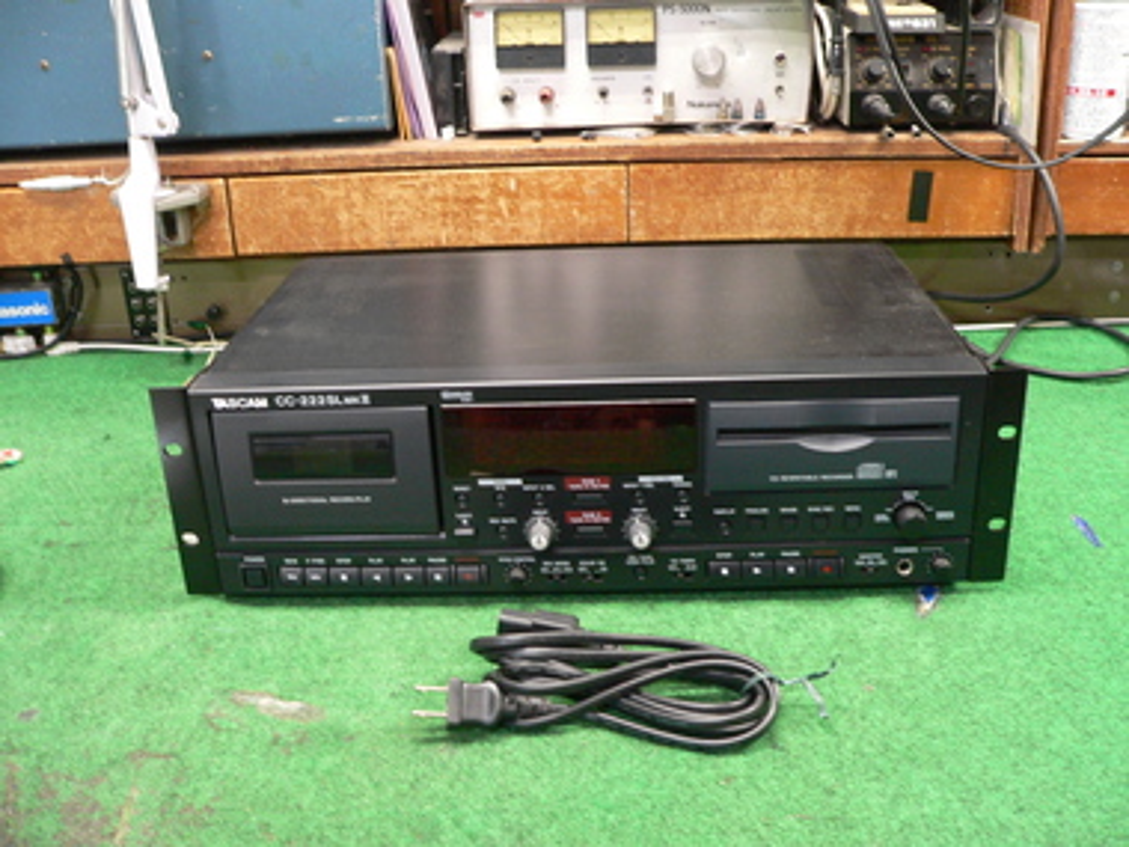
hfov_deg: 51.4
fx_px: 1174
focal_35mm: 36
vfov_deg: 39.7
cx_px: 564
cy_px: 424
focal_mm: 6
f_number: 2.8
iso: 200
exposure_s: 1/6
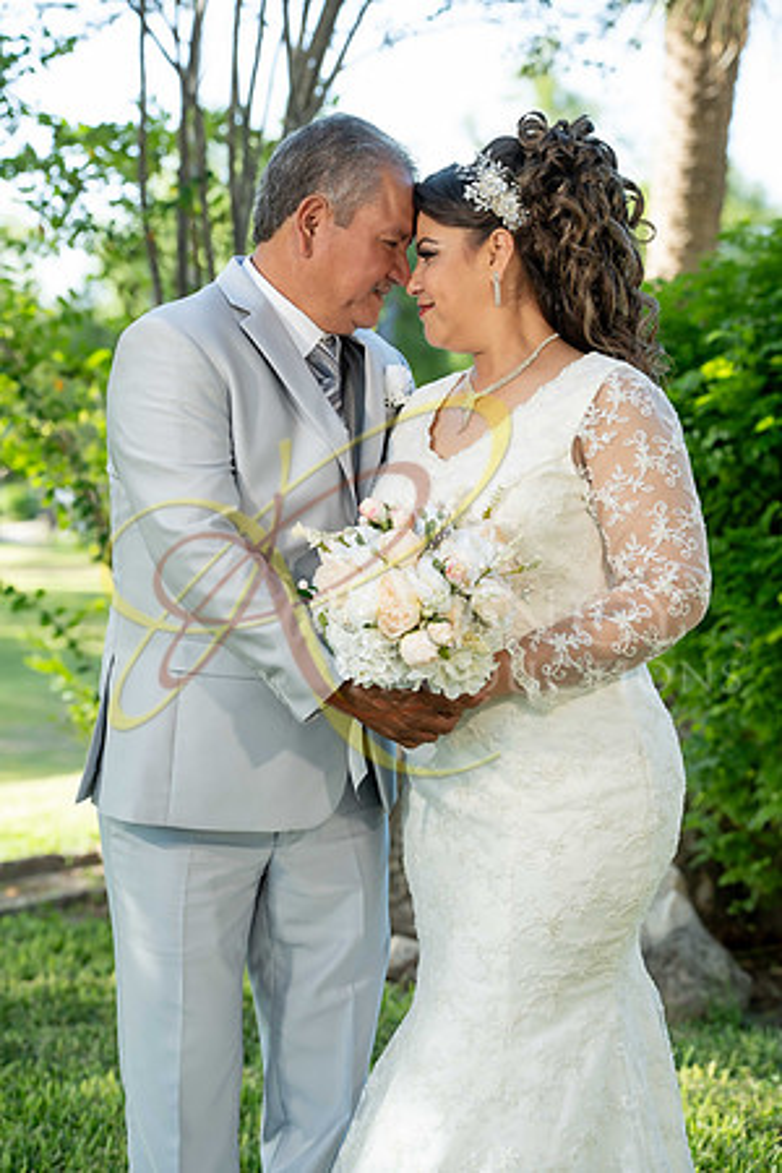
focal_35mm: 80
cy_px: 586
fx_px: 2606
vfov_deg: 25.4
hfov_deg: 17.1
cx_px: 391
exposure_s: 1/500
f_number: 4
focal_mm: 80
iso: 500
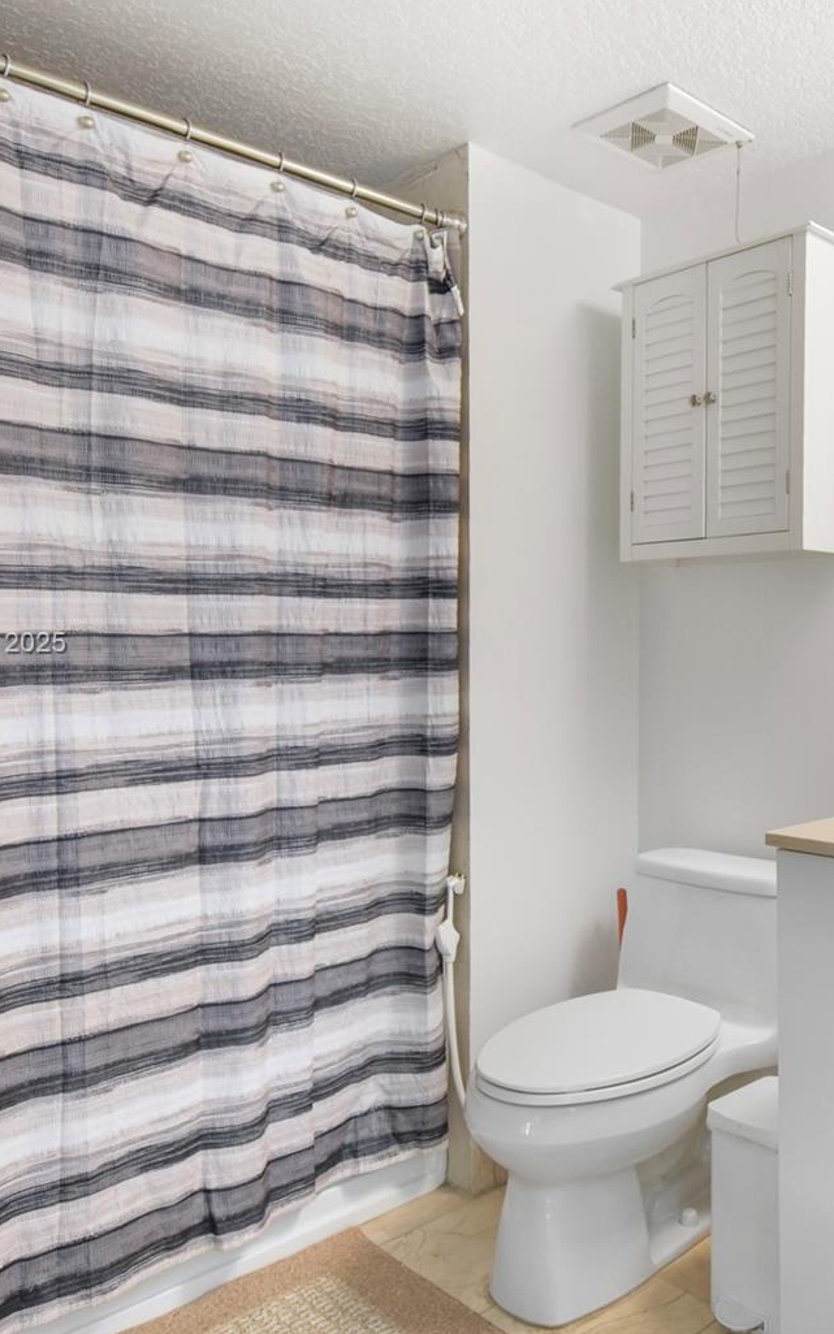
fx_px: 997
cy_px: 646
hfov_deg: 42.9
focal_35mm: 27
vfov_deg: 67.6
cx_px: 691
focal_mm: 11.5
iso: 250
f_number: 5.6
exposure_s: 1/13
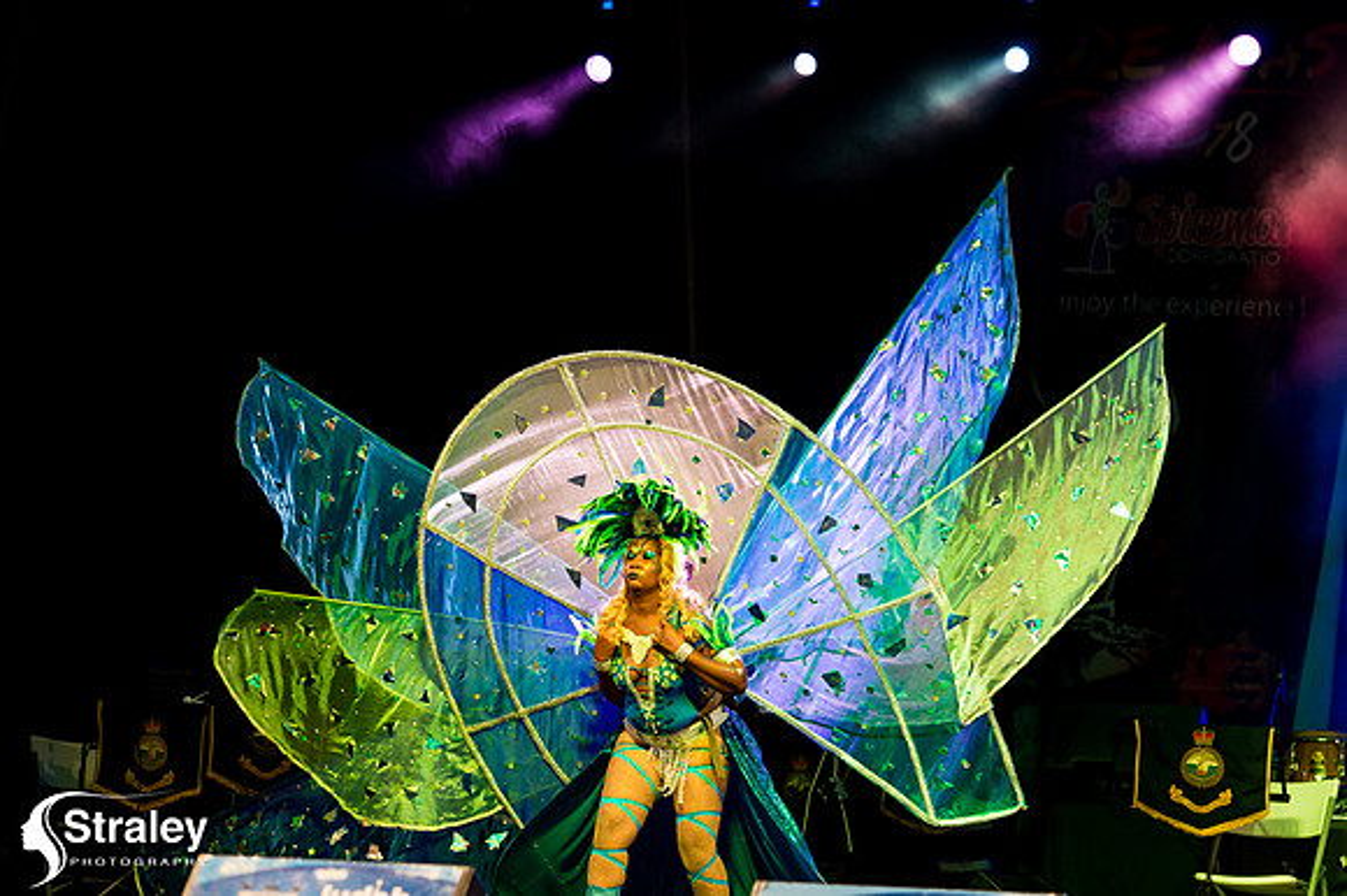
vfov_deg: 13.0
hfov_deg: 19.5
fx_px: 3926
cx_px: 674
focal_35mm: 105
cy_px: 448
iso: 2500
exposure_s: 1/160
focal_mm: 105
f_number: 5.6
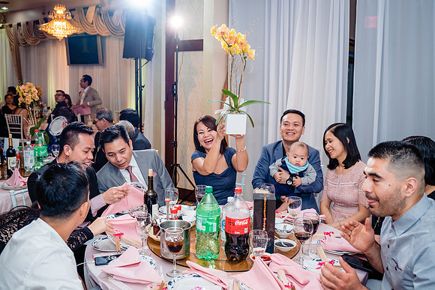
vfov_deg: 37.3
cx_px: 207
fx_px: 429
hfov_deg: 53.7
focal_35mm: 36
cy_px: 123
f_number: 3.5
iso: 1000
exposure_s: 1/160
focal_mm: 30
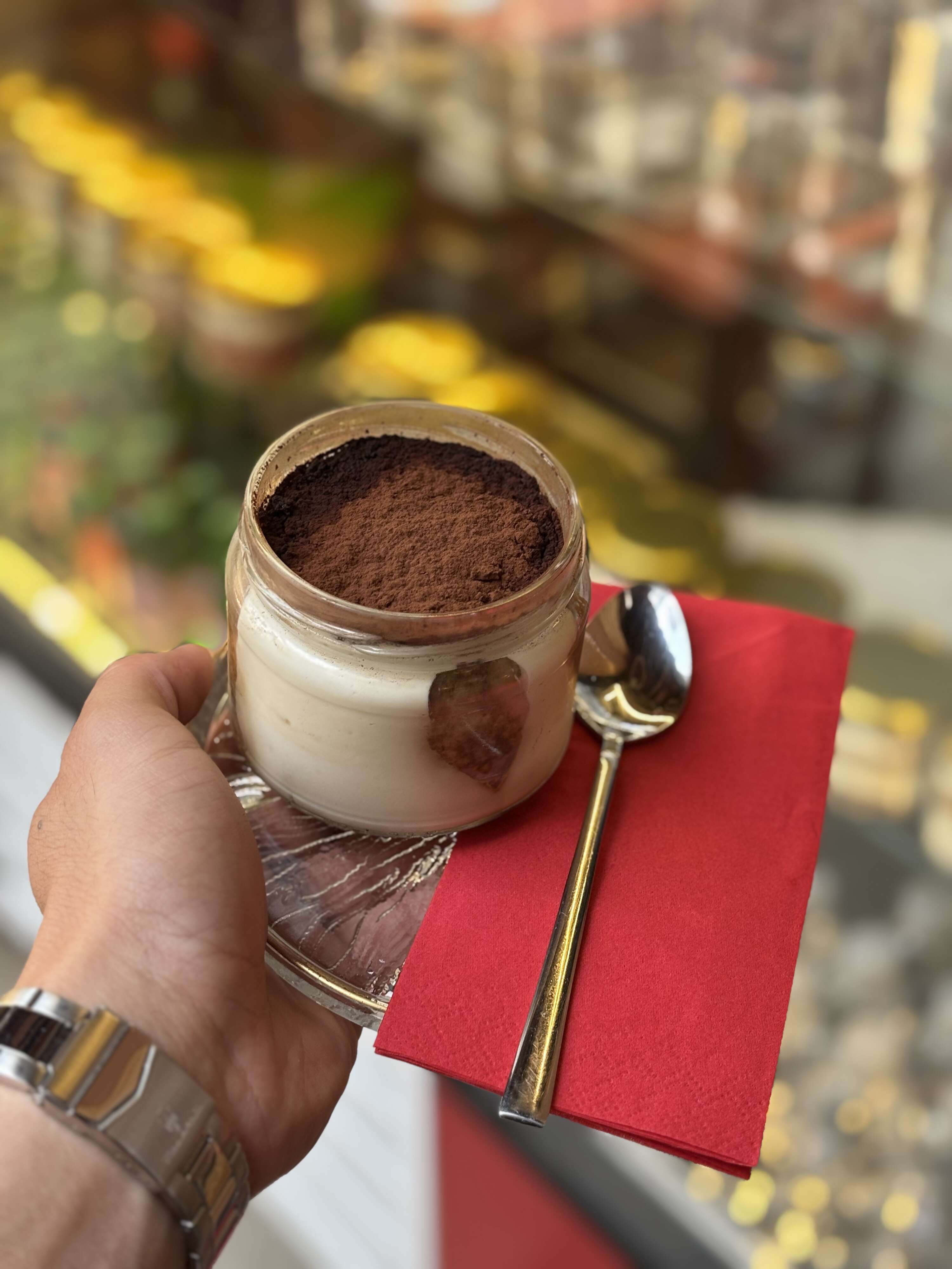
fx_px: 1907
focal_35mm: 52
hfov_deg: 28.0
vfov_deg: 36.8
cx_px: 476
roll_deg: -2.3
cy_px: 634
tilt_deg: -36.6
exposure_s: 1/66
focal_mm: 5.96
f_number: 1.6
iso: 50
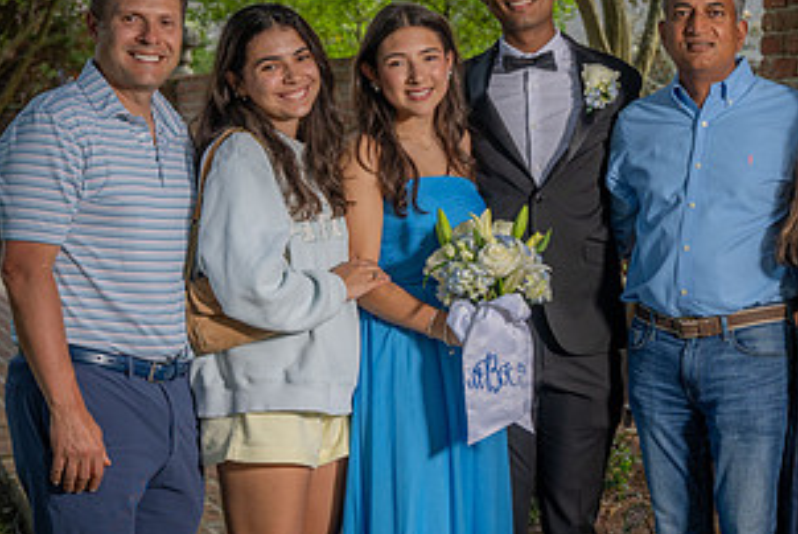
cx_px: 616
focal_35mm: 94
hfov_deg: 21.4
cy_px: 324
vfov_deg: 14.6
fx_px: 2086
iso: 100
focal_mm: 49
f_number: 5
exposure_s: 1/160
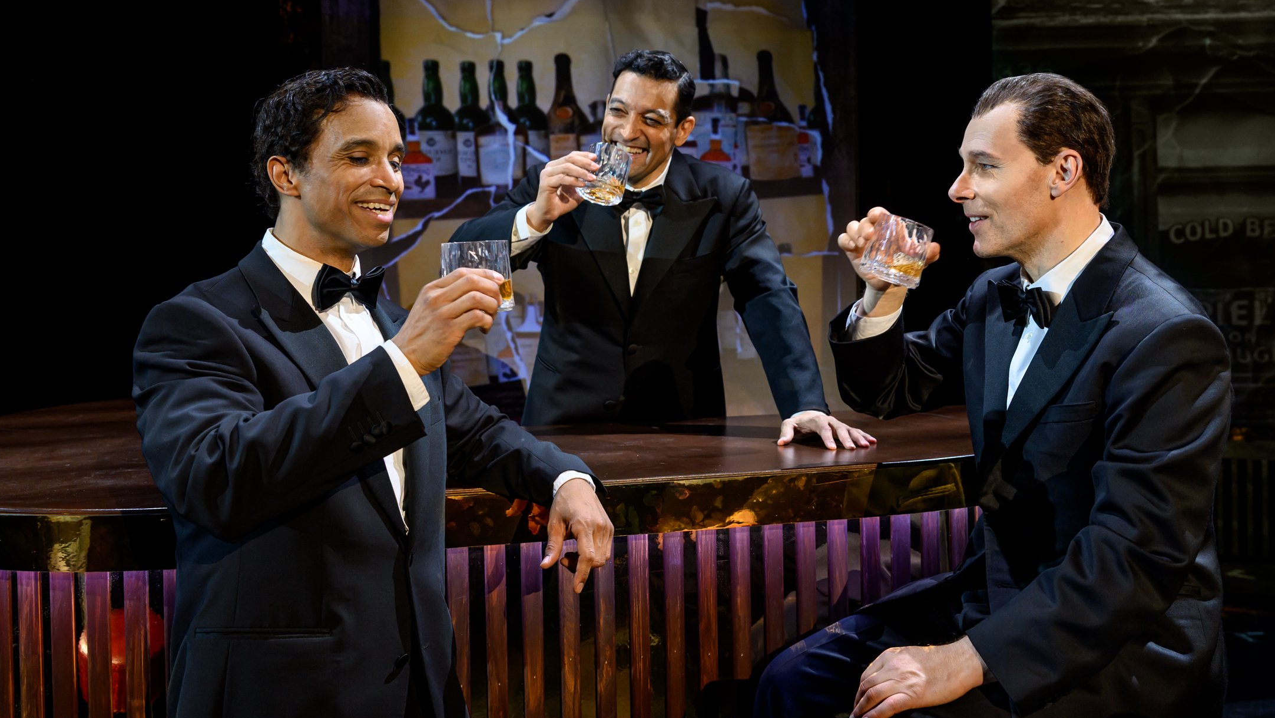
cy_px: 297
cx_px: 670
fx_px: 1237
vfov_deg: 32.3
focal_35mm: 37
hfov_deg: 54.5
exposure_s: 1/100
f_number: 4
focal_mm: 30.5
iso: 1000
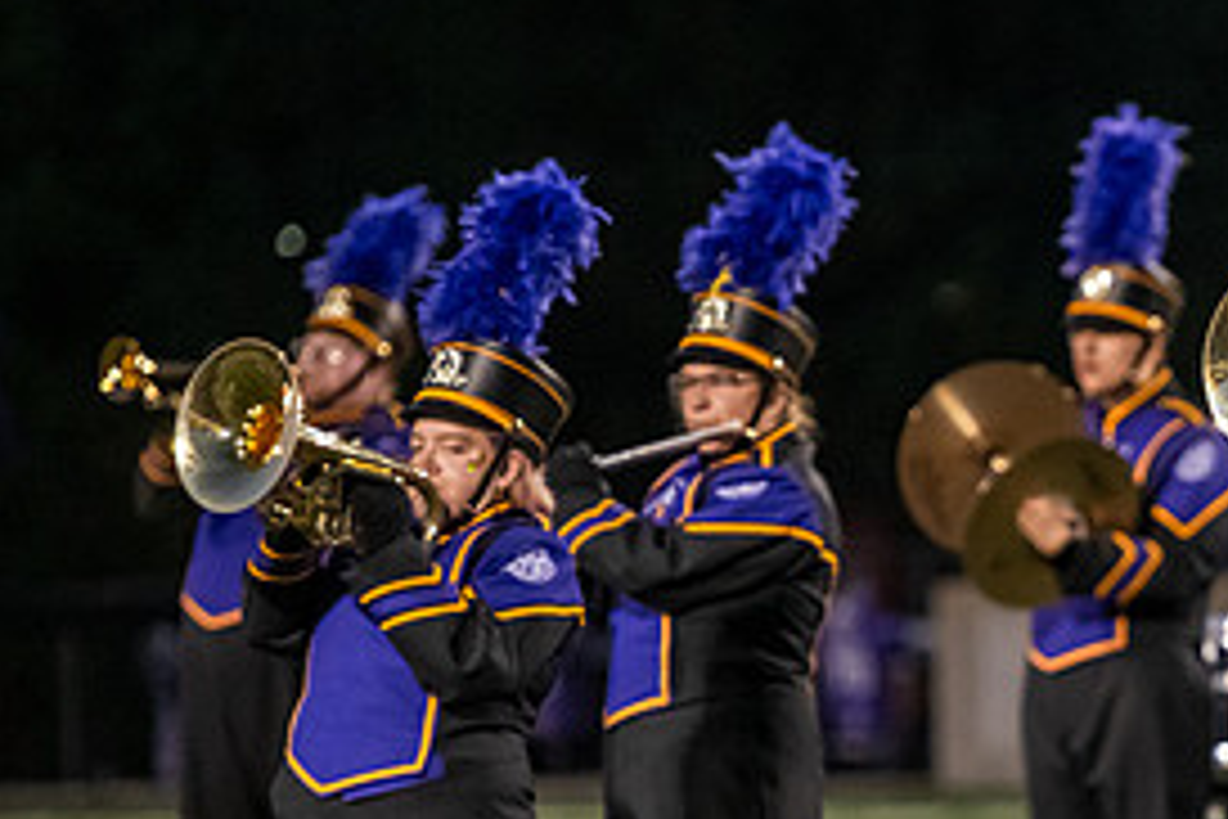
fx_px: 13029
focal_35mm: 382
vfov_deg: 3.6
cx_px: 1300
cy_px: 704
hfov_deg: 5.4
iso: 4000
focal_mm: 180
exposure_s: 1/640
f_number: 3.2
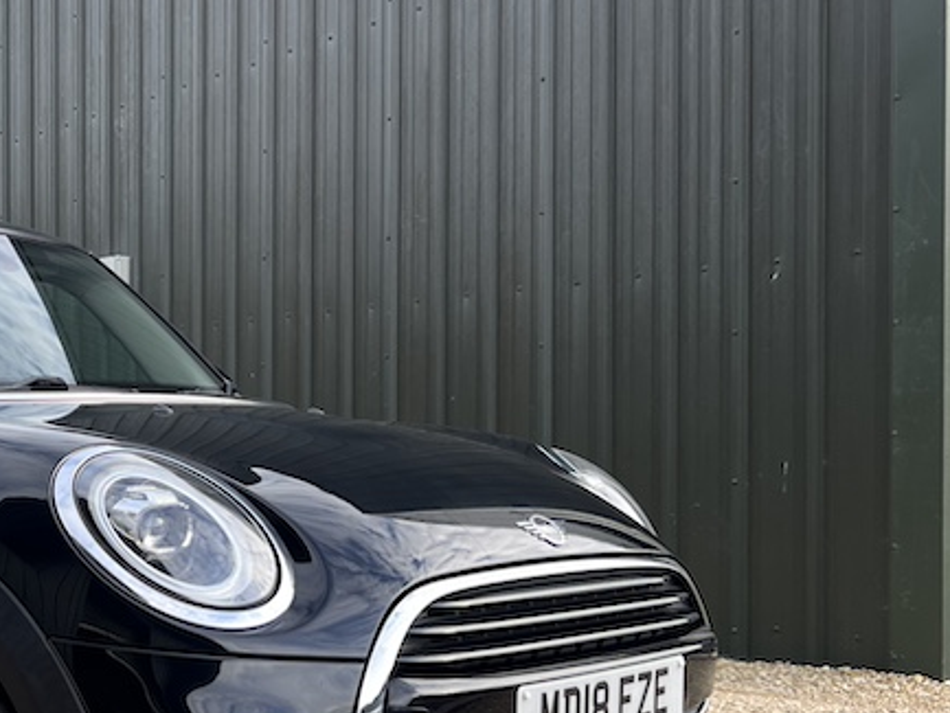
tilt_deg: -0.9
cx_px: 59
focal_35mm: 60
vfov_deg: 24.3
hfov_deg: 30.5
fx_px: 1647
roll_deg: +1.1
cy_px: 463
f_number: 1.5
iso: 50
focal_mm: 5.7
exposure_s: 1/597
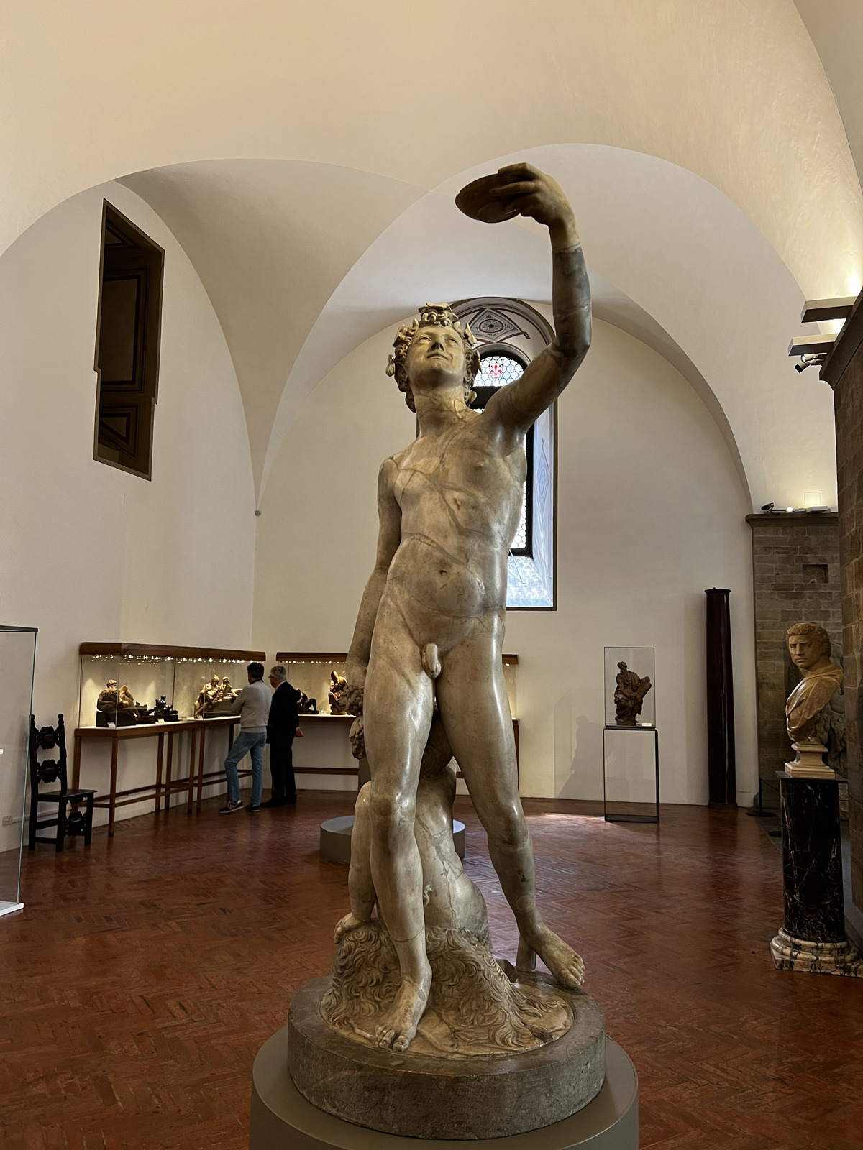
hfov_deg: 53.1
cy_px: 575
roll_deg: -0.7
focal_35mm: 26
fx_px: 864
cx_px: 432
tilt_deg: +6.3
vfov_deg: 67.3
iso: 80
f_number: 1.5
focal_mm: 5.7
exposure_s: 1/50
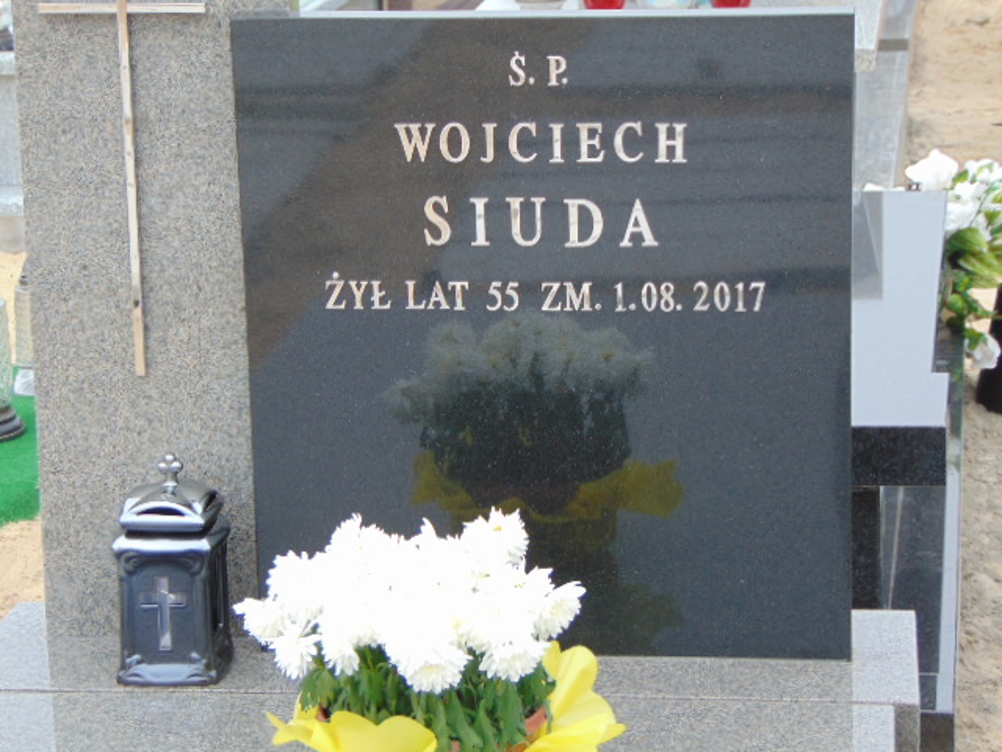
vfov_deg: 13.7
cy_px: 376
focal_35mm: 108
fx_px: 3126
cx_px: 501
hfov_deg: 18.2
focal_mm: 19.4
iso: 80
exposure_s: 1/160
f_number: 3.9
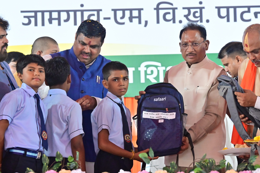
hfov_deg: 7.4
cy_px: 86
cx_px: 130
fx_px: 2001
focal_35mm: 277
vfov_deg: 5.0
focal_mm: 185
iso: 4000
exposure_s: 1/200
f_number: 7.1
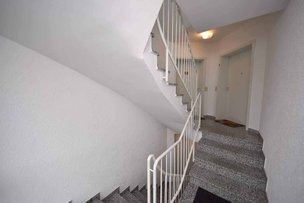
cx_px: 152
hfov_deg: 112.6
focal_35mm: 12
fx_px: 101
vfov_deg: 90.0
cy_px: 102
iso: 200
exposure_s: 1/60
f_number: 5
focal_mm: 8
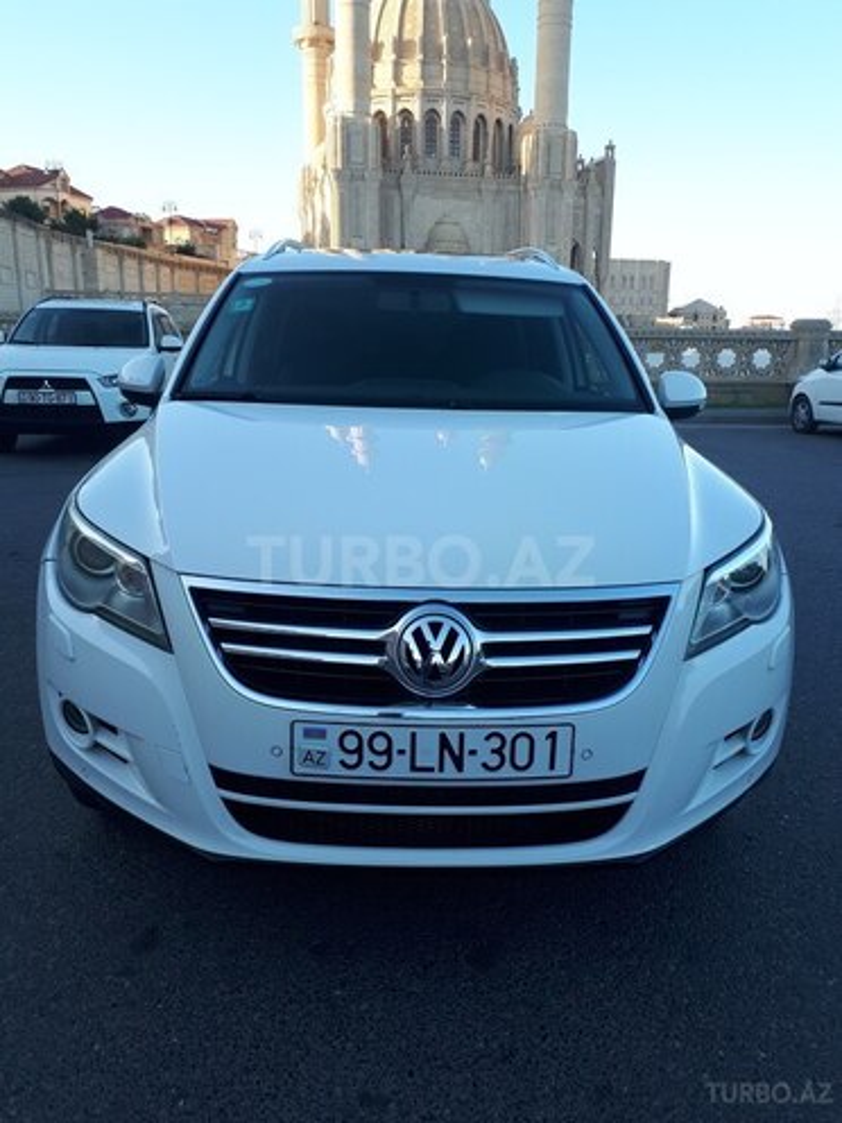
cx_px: 421
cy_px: 562
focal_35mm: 27
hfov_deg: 51.4
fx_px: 876
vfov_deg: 65.3
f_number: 1.9
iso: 40
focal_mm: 3.6
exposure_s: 1/282
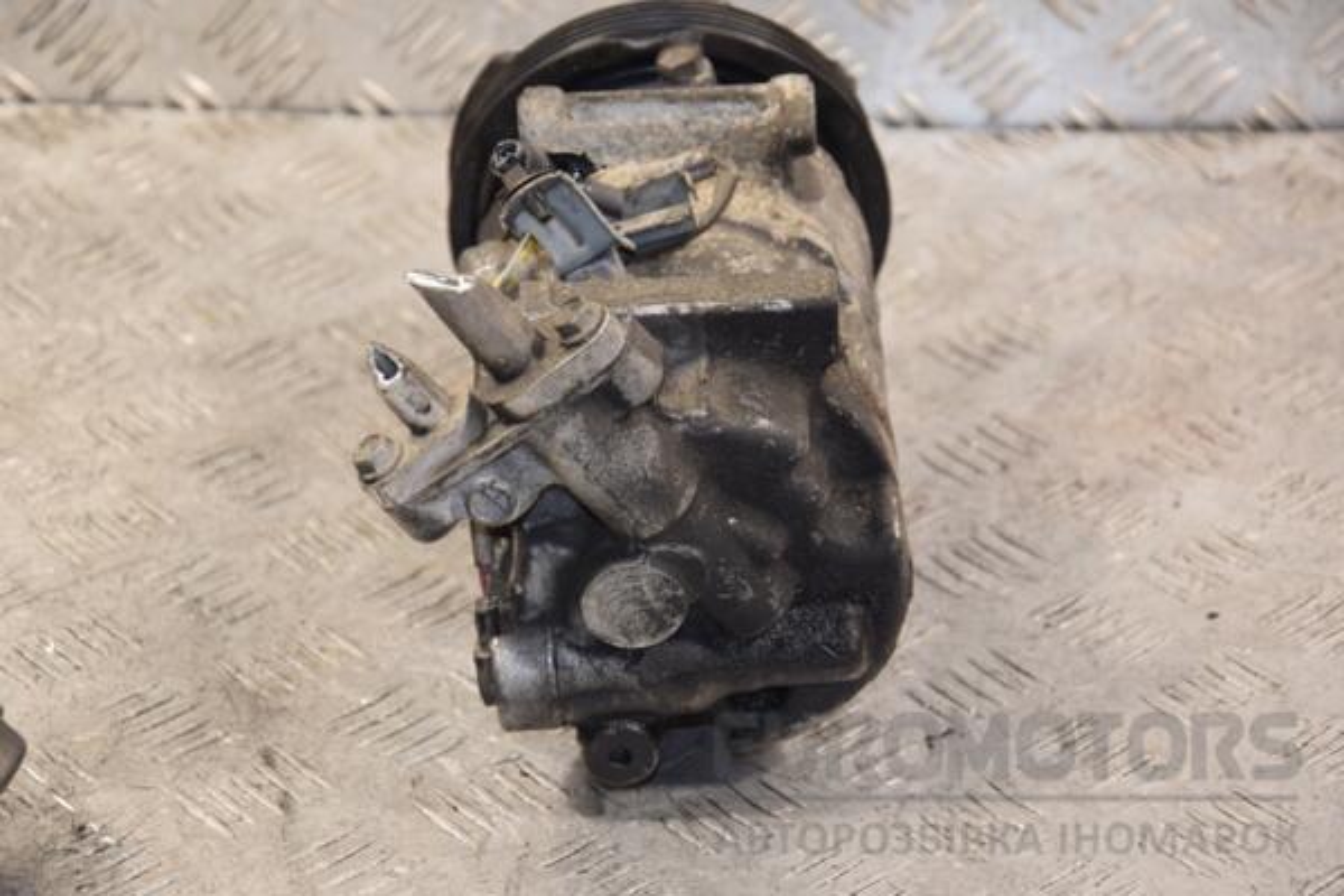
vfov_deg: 12.2
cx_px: 672
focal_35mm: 112
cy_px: 448
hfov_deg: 18.2
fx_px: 4200
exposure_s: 1/100
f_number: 5.3
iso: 800
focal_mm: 75
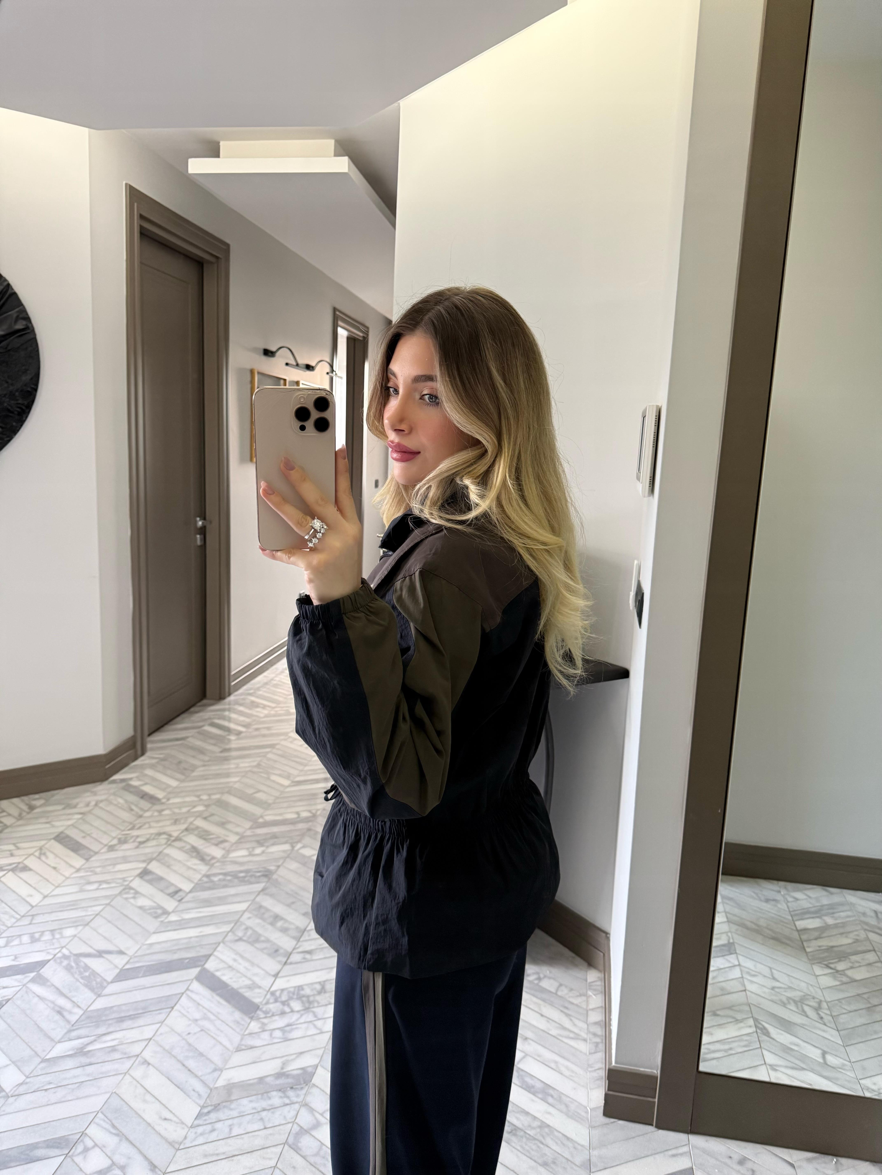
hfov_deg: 56.8
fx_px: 815
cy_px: 588
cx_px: 441
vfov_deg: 71.6
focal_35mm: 24
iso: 400
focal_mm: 6.76
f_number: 1.78
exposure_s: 1/60
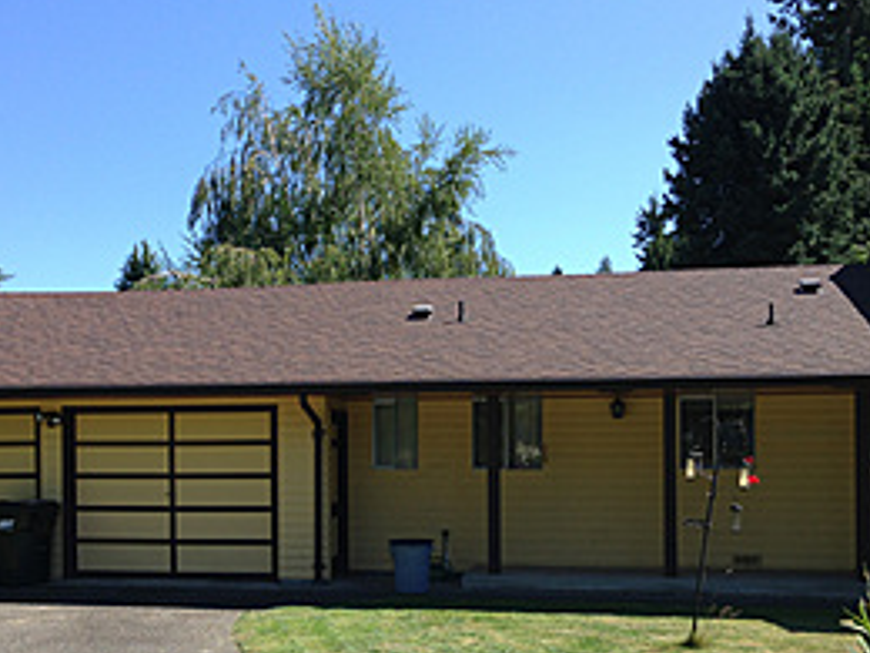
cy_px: 442
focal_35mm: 47
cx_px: 398
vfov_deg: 30.6
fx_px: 1181
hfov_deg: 40.4
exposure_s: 1/809
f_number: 2.4
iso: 50
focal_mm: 4.12
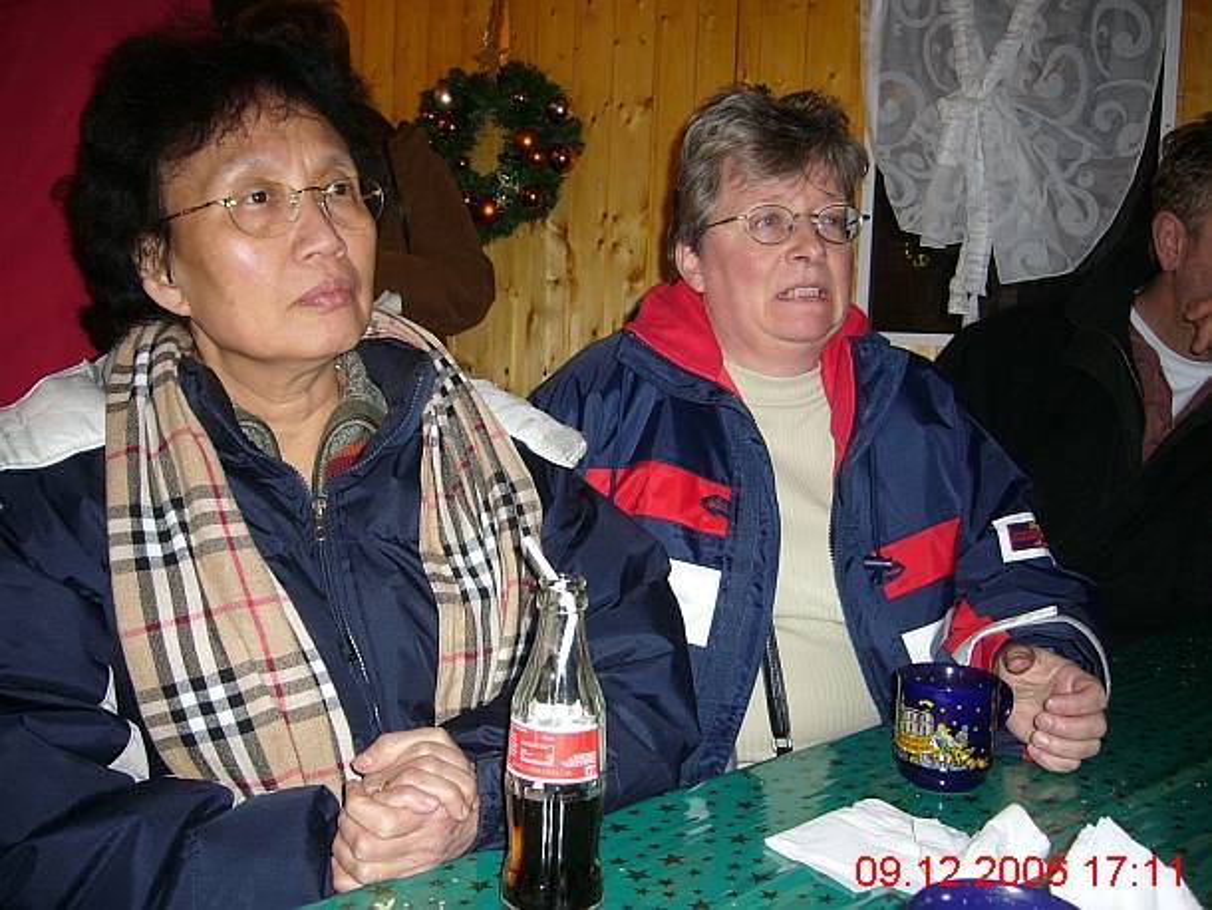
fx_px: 1226
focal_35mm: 35
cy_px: 455
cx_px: 606
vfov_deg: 40.7
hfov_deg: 52.6
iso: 100
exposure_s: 1/60
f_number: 2.8
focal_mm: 5.8
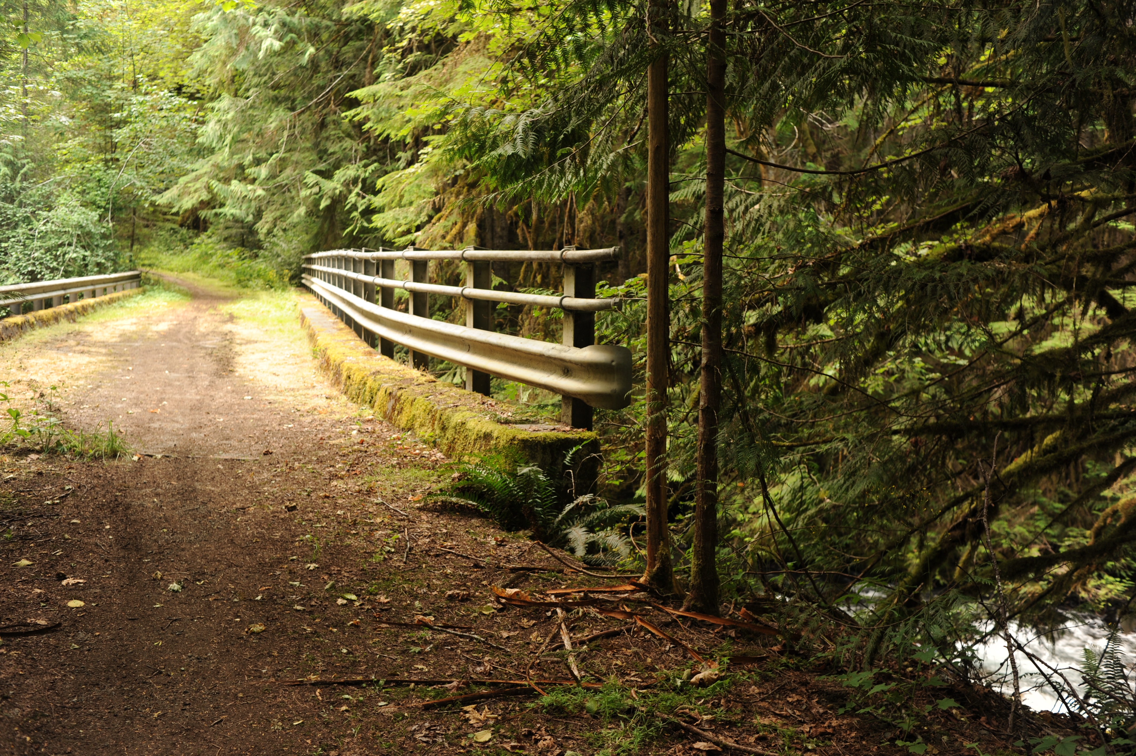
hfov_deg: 54.5
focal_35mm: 35
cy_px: 378
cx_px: 568
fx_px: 1104
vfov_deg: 37.8
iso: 250
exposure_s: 1/40
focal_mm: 35
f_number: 5
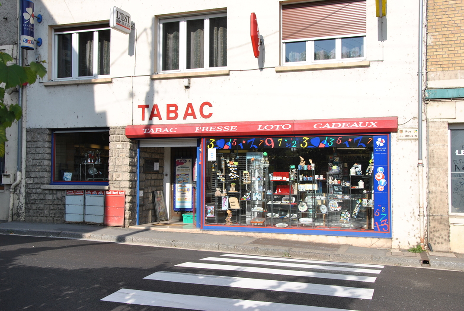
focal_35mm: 39
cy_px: 156
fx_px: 504
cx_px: 232
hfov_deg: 49.5
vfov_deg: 34.4
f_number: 8
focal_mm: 26
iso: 100
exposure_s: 1/250
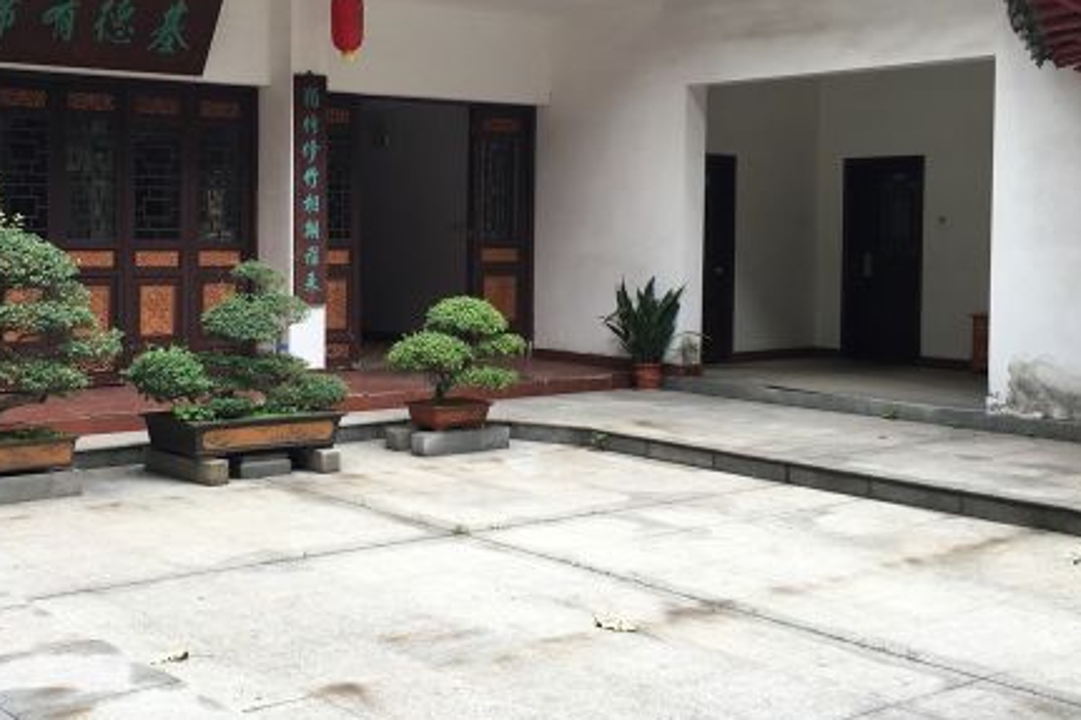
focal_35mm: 49
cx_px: 326
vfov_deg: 27.4
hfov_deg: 39.7
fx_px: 1471
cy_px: 287
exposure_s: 1/211
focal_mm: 4.15
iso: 25
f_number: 2.2
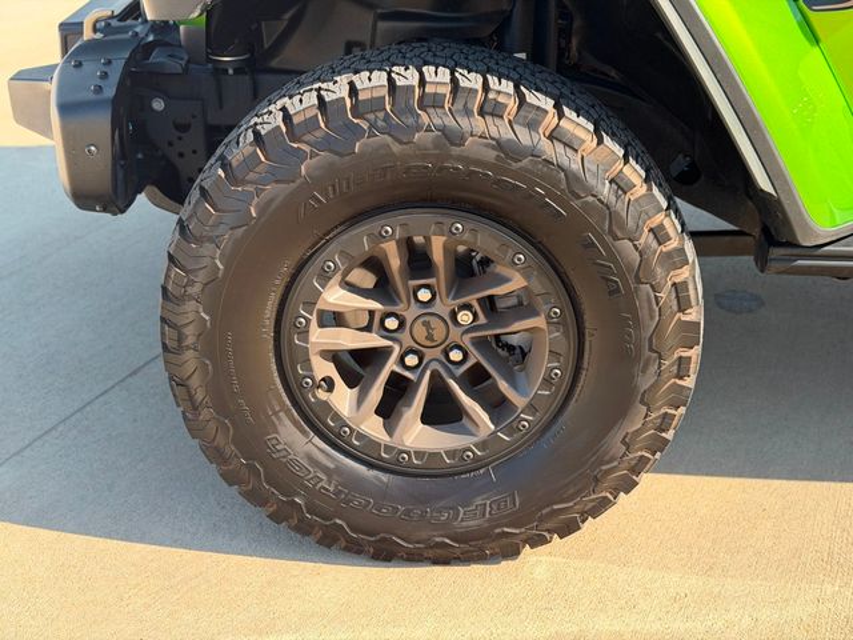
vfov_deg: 30.3
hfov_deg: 39.7
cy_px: 320
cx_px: 426
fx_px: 1183
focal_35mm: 48
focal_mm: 6.76
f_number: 1.78
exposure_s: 1/484
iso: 100
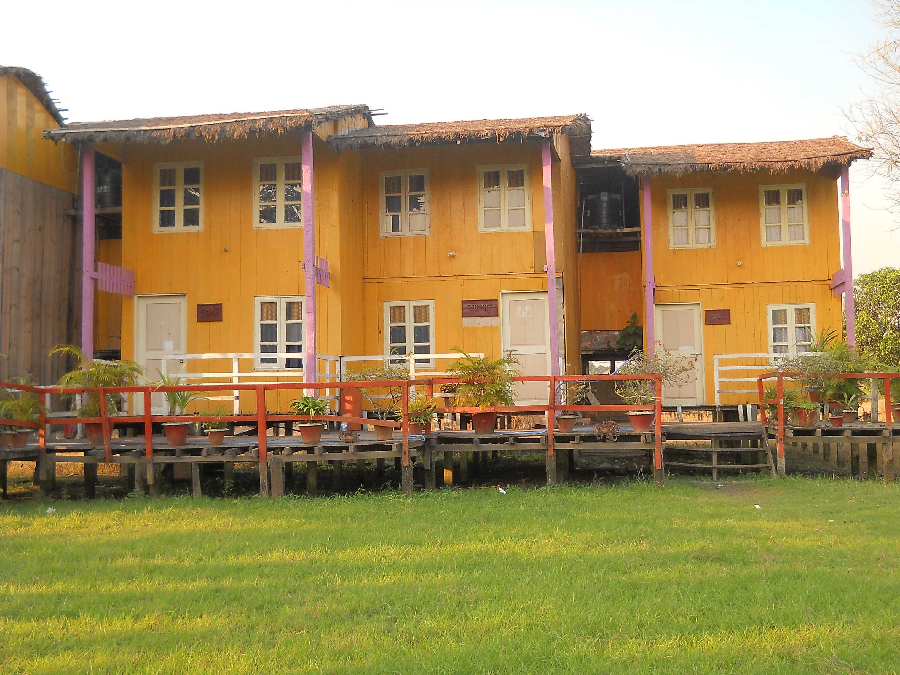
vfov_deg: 35.1
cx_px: 450
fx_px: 1066
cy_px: 338
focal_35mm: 41
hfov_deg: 45.8
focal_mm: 6.72
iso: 80
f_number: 3.1
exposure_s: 1/160
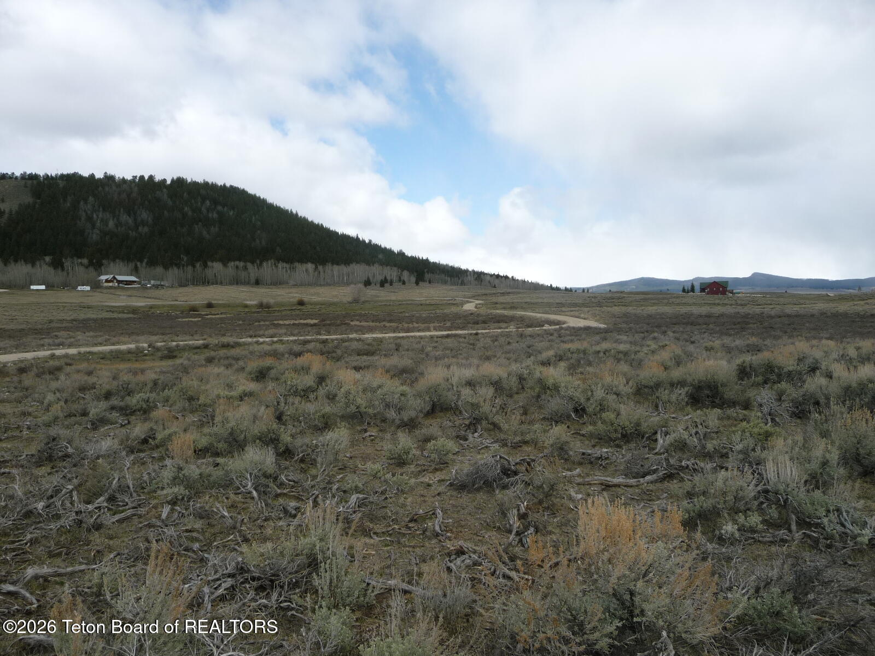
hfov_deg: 63.4
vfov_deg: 49.7
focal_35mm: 28
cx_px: 438
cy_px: 328
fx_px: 708
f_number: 8
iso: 100
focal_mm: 4.7
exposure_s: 1/200
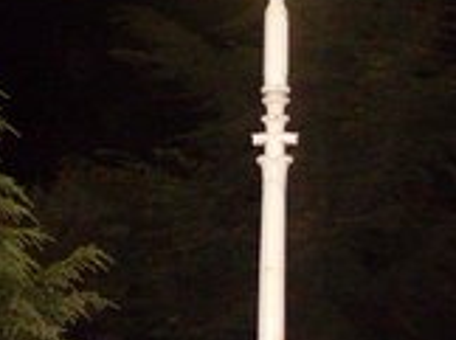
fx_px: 1236
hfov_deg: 20.9
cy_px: 334
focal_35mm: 94
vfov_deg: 15.4
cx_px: 220
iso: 240
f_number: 2.8
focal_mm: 6.3
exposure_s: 1/45
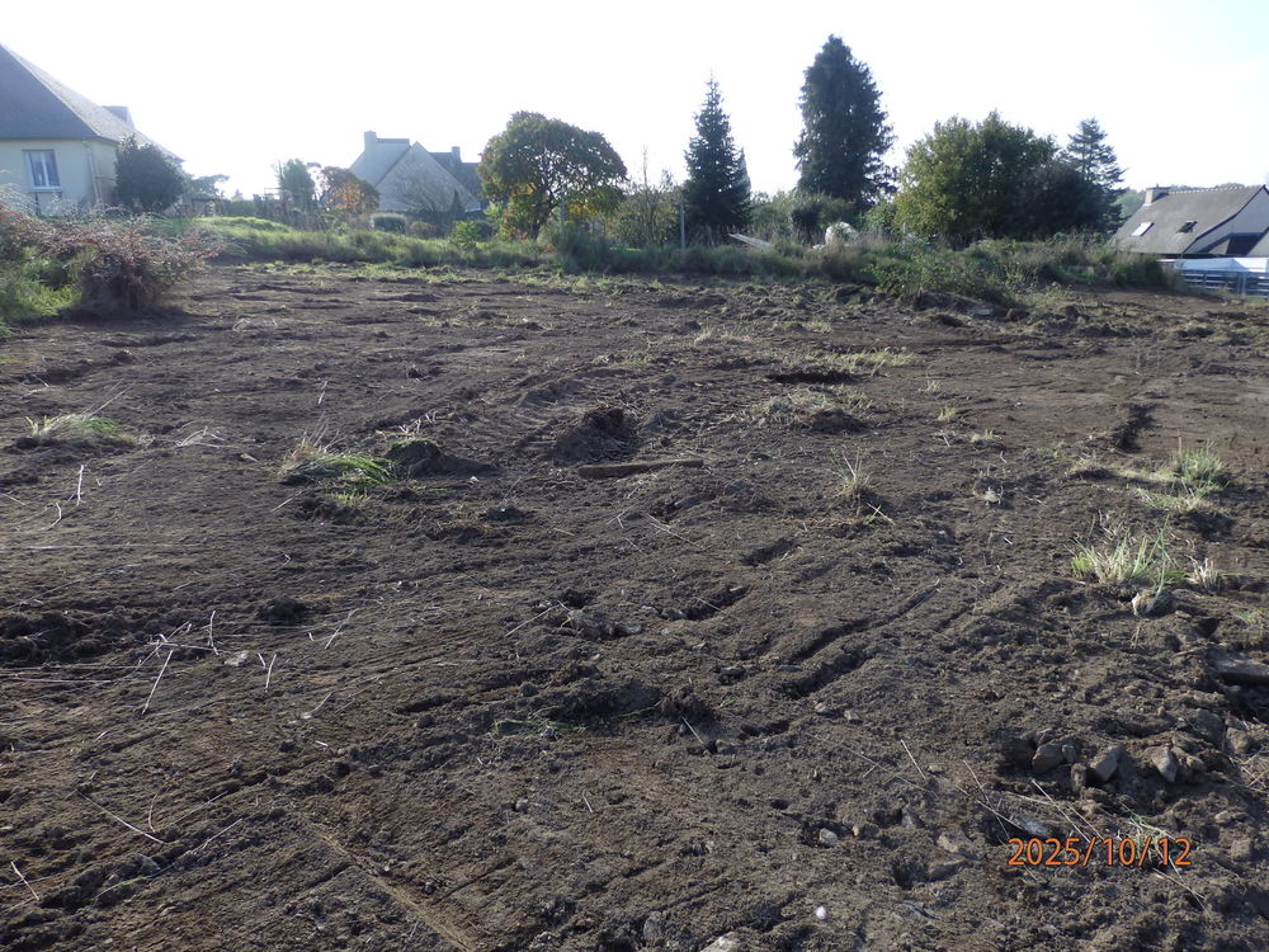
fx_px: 916
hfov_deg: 69.4
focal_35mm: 25
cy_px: 476
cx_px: 634
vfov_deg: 54.9
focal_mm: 4.5
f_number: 3
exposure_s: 1/640
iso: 100
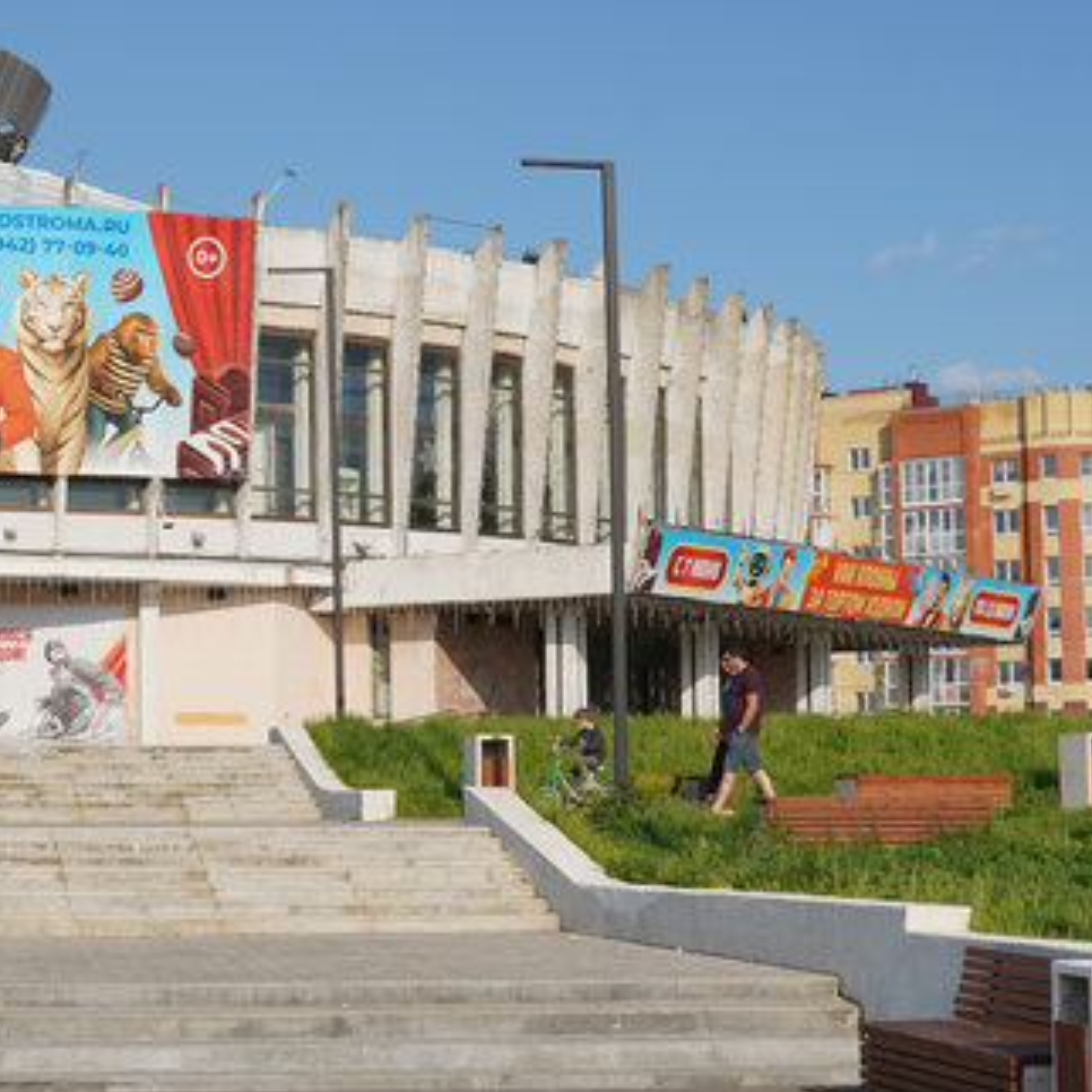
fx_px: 2641
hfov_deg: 22.4
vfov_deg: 23.3
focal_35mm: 74
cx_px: -24
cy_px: 612
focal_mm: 28
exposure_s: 1/400
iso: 100
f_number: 9
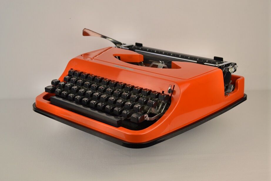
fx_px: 407
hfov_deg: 36.9
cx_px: 136
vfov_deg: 25.1
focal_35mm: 54
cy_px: 90
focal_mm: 36
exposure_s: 1/125
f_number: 5.6
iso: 140
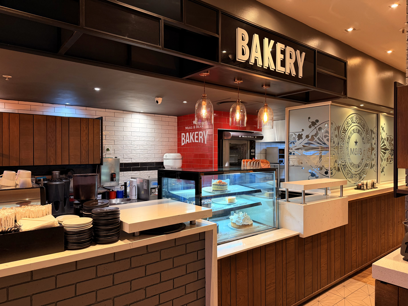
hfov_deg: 71.6
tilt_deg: -1.0
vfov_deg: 56.8
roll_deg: +0.5
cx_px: 204
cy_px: 153
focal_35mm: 24
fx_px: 283
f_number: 1.78
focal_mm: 6.76
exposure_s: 1/50
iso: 320
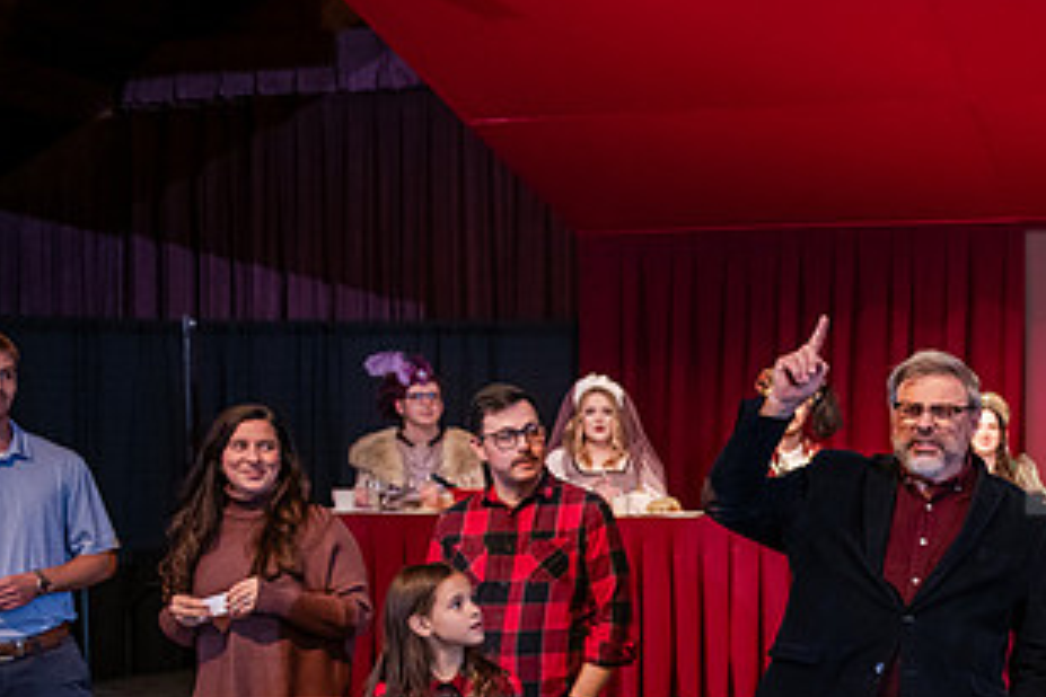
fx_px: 1743
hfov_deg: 31.9
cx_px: 924
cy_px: 641
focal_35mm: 60
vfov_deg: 22.0
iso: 1600
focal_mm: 32
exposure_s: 1/200
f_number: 3.2
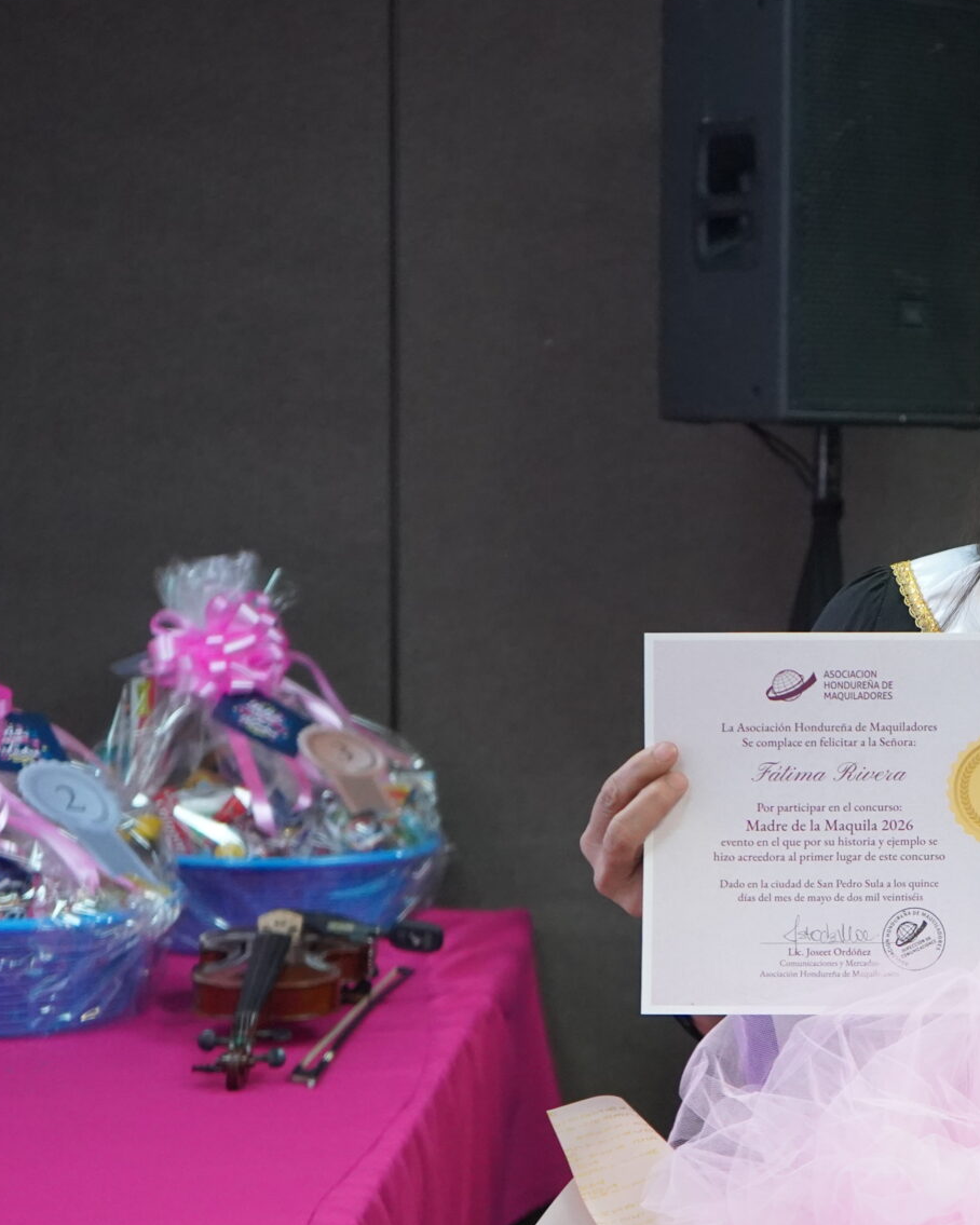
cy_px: 655
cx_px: 1079
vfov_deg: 26.4
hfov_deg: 20.3
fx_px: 2610
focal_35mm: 72
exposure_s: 1/160
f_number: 4
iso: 5000
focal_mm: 34
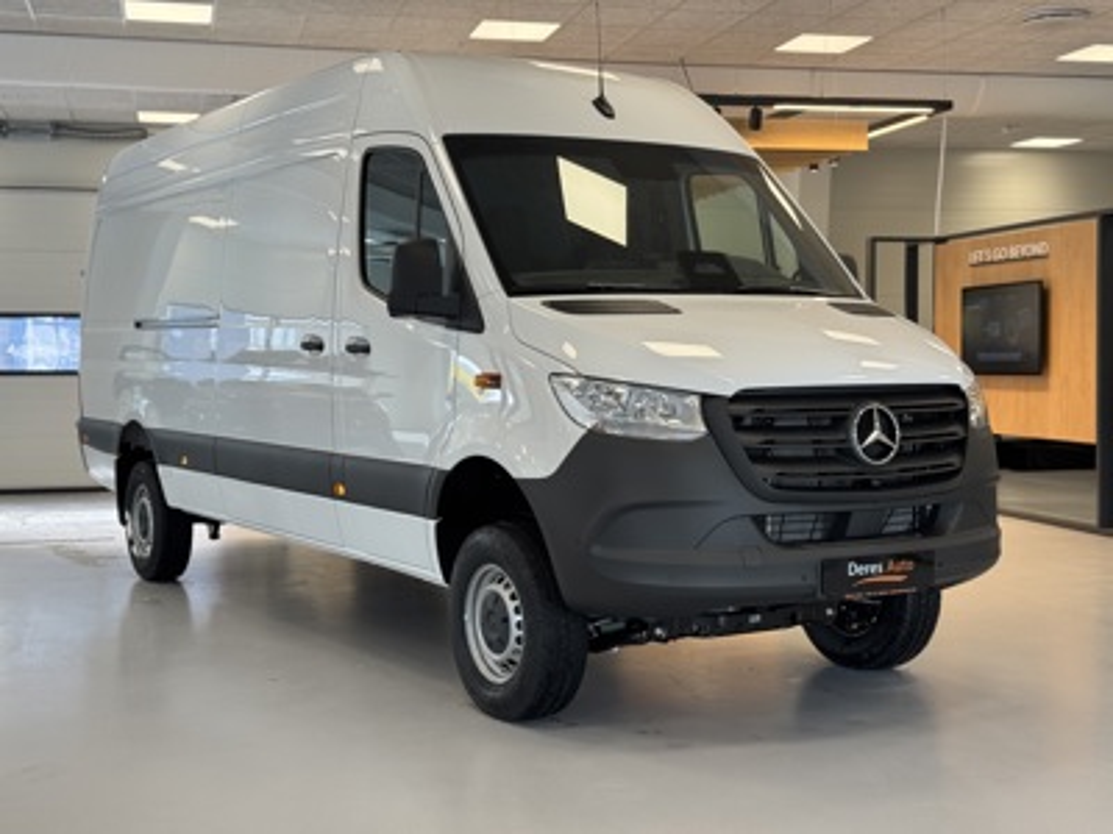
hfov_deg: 39.7
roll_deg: +0.8
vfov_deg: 30.3
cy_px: 417
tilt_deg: -2.4
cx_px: 556
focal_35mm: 48
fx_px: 1543
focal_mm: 6.76
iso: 50
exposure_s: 1/141
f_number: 1.78
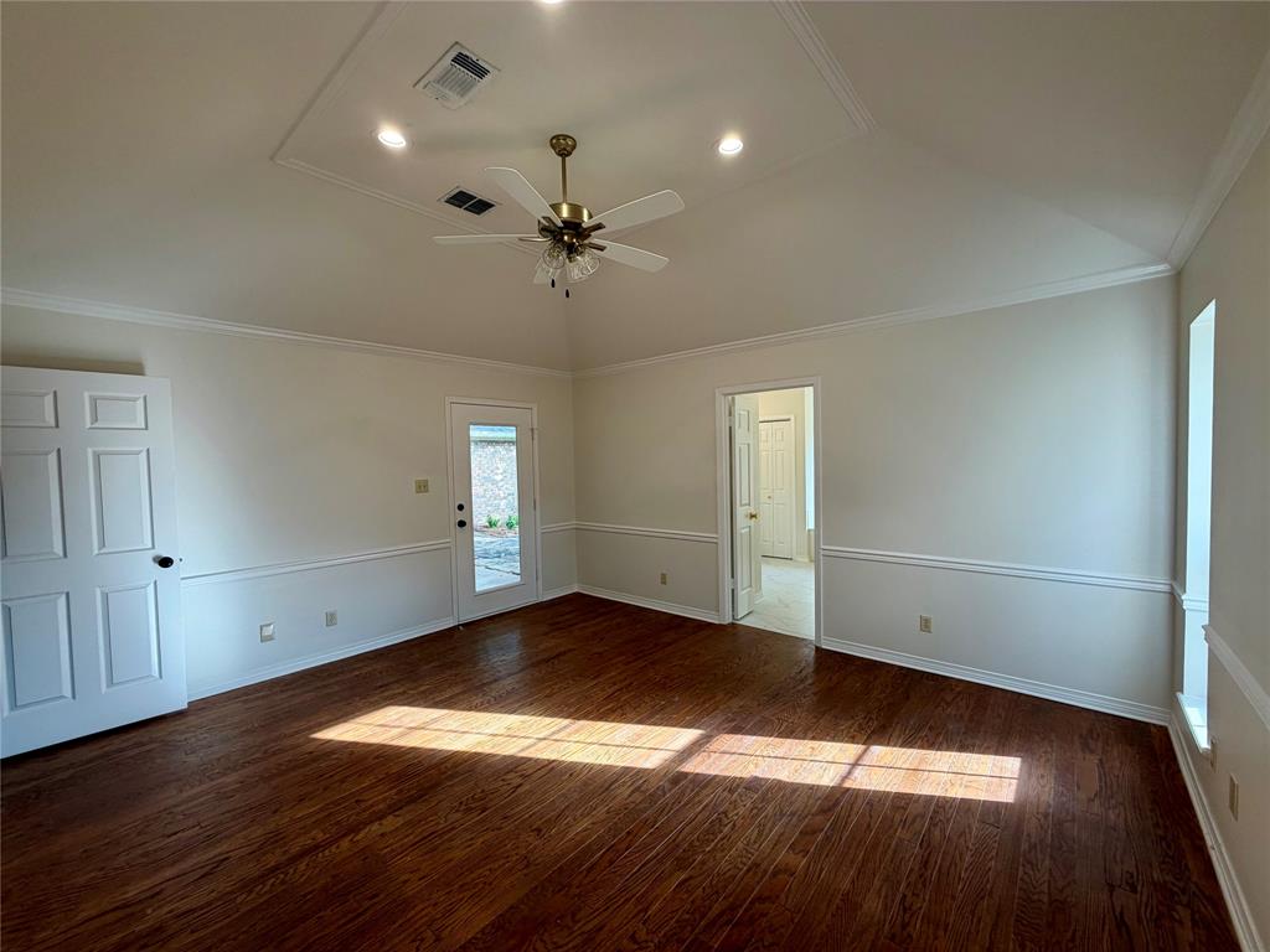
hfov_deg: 102.1
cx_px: 635
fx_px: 514
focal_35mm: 14
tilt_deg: -2.1
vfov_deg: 85.7
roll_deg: +1.7
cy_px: 476
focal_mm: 2.22
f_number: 2.2
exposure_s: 1/120
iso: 80
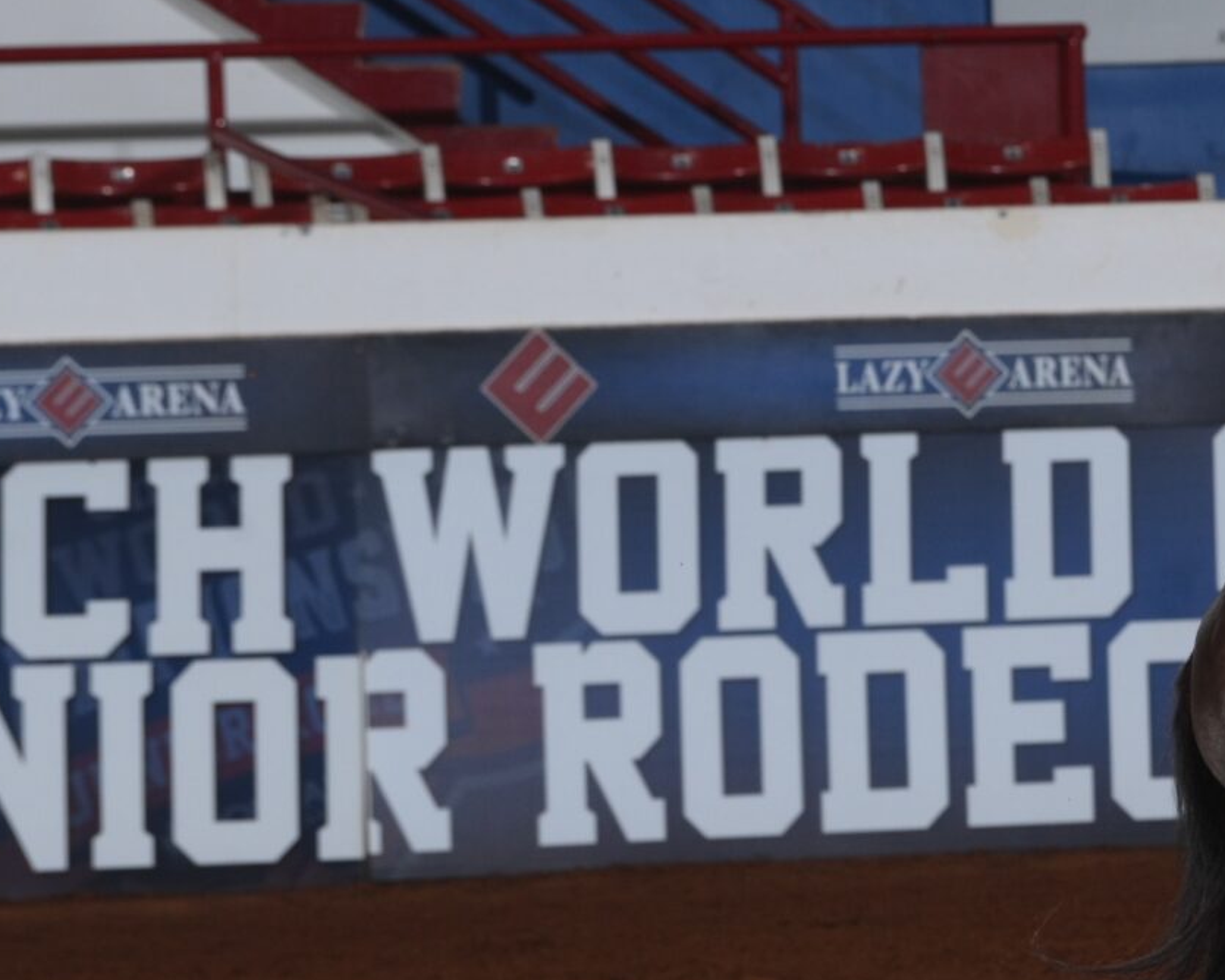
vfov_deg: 3.2
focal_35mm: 489
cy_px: 370
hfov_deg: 3.9
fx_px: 17729
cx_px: 1643
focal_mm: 170
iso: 640
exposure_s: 1/250
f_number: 7.1
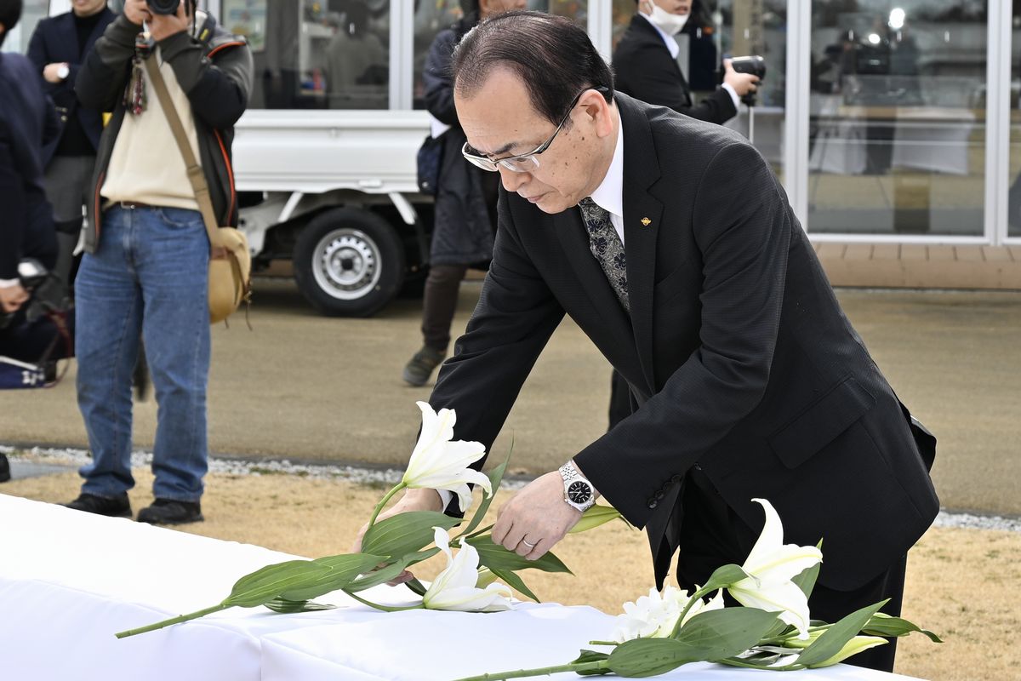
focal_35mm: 52
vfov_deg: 26.0
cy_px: 340
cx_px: 510
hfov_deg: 38.2
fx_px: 1475
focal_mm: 52
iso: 64
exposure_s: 1/200
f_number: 5.6
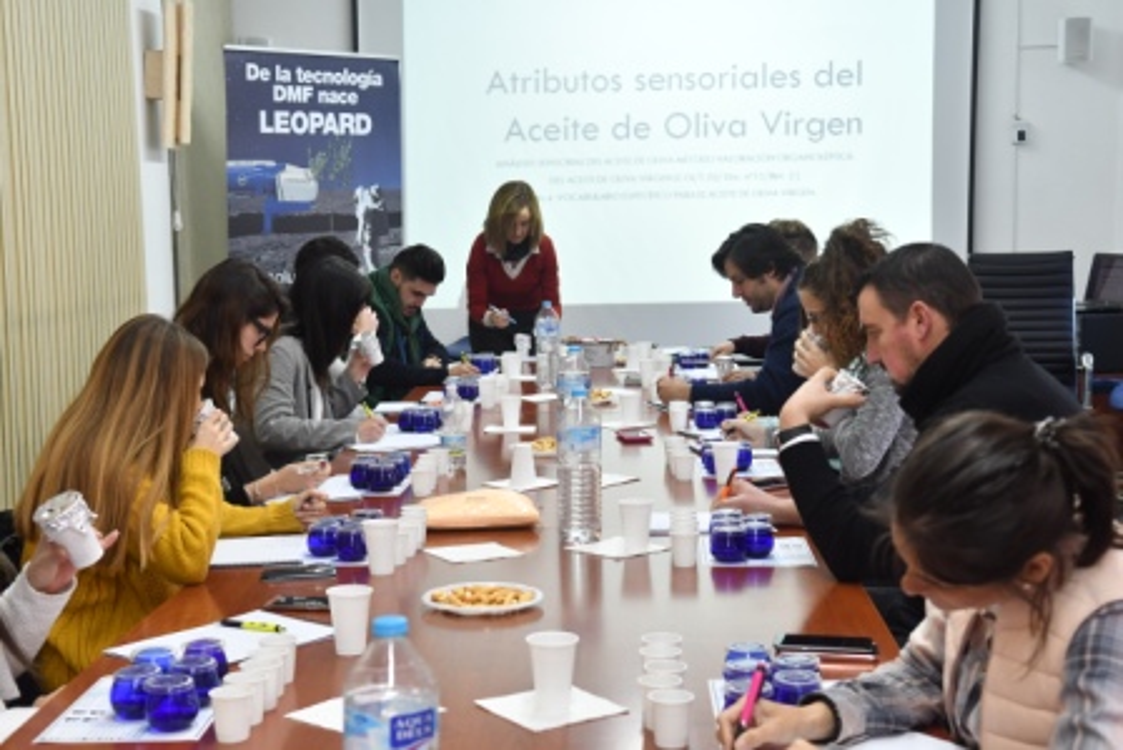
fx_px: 1779
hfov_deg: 35.0
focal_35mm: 57
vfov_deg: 23.8
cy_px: 375
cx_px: 562
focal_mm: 38
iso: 800
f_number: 4.5
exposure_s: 1/60
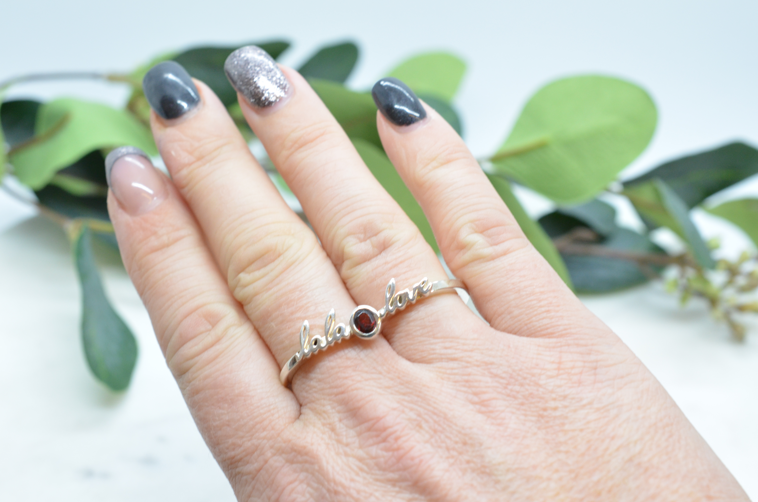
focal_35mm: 60
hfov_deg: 33.5
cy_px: 251
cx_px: 379
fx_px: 1261
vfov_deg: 22.5
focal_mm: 40
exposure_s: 1/80
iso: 1000
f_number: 9
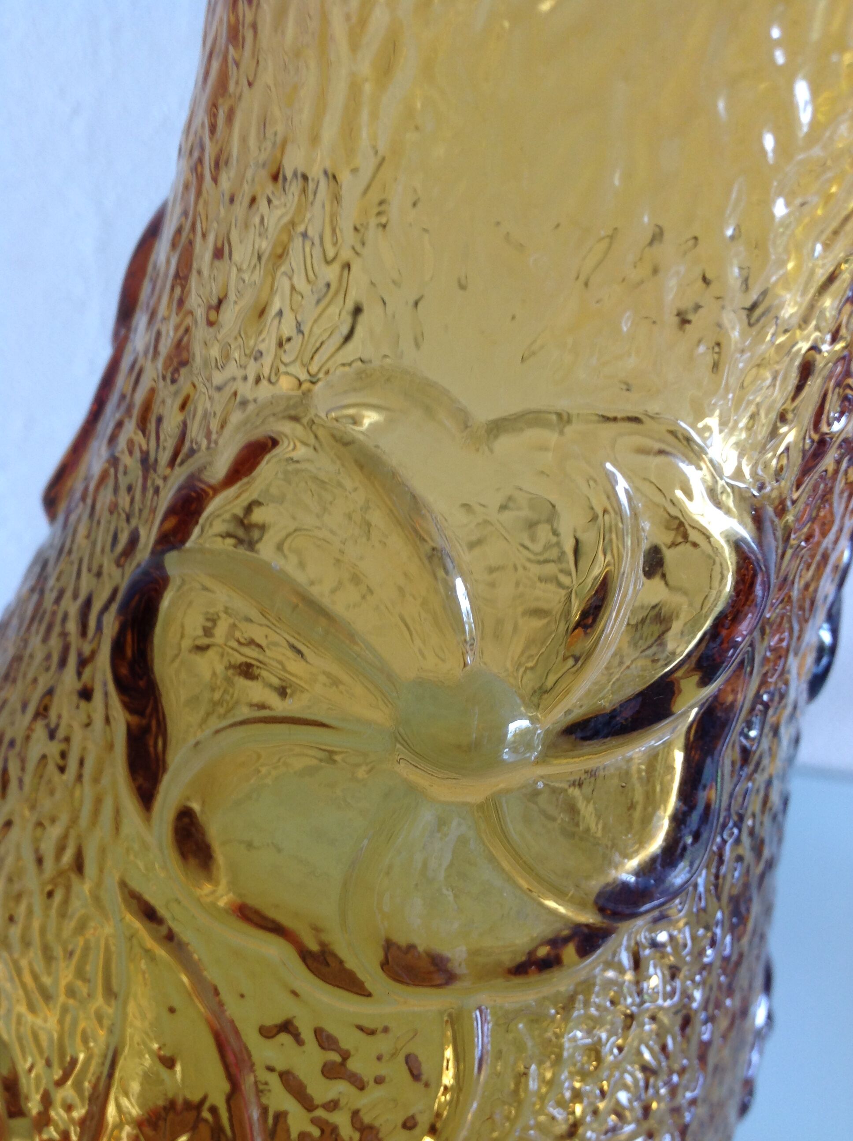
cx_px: 426
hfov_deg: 40.6
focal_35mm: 35
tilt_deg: -30.0
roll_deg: -15.1
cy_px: 570
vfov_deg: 52.7
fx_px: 1153
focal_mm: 4.28
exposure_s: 1/15
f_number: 2.4
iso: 50
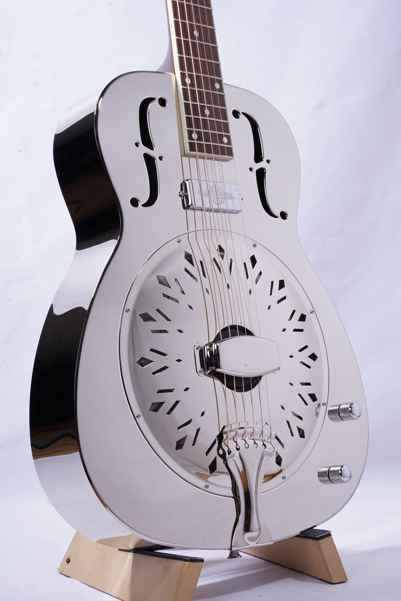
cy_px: 300
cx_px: 200
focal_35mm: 65
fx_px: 1086
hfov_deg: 20.9
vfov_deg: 31.0
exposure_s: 1/50
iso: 100
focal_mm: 65
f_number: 22
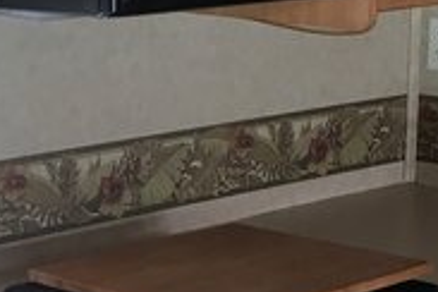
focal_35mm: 132
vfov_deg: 10.3
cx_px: 139
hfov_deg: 15.5
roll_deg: -1.4
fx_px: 1606
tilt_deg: -12.9
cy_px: 266
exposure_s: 1/30
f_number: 2.2
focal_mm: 4.15
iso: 25
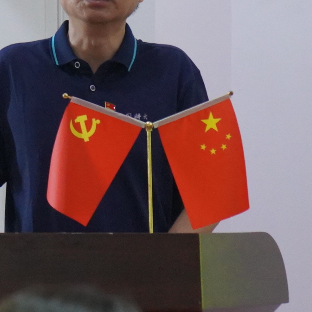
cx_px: 34
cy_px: 144
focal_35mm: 309
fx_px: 3151
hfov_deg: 5.7
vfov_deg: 5.7
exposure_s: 1/100
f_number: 5.6
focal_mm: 70
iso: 5000
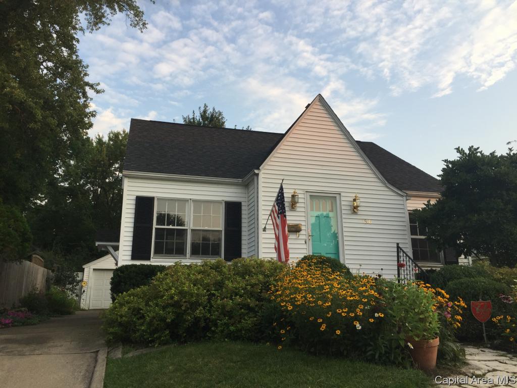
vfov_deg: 48.2
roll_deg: +0.3
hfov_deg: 61.7
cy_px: 194
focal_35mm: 29
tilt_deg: +16.0
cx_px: 258
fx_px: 433
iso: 32
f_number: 2.2
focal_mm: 4.15
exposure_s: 1/338
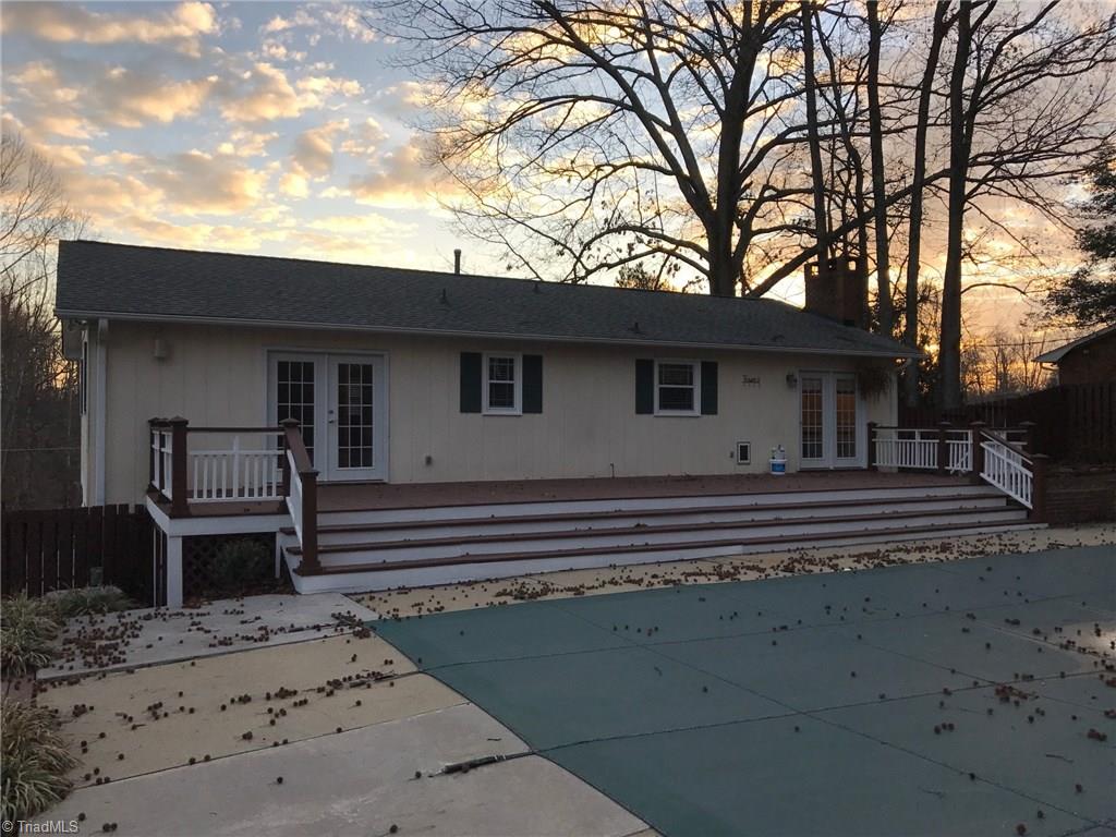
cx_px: 558
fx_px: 903
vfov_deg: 49.7
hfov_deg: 63.4
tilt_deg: +2.0
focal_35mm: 28
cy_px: 418
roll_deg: -0.3
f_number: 1.8
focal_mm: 3.99
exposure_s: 1/501
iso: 20
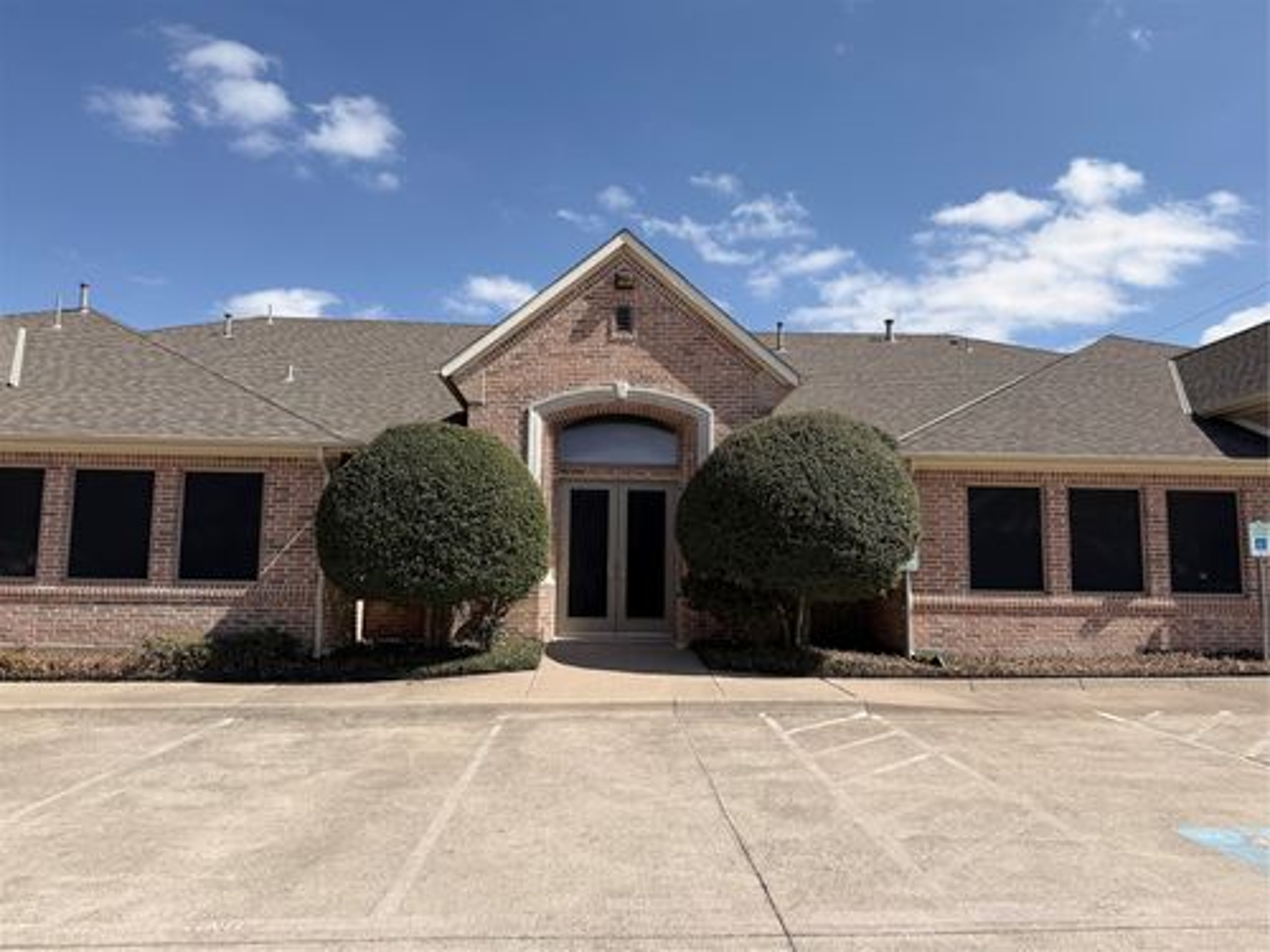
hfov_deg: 71.6
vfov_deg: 56.8
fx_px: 881
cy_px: 476
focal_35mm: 24
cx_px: 635
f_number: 1.78
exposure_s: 1/4405
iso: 80
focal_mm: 6.76
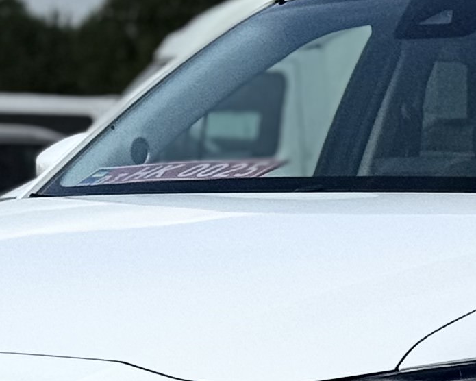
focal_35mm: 272
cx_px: 449
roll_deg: +0.1
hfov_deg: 7.1
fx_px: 3832
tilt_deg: -2.5
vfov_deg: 5.7
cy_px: 311
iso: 80
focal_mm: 6.76
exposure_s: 1/15385
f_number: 1.78
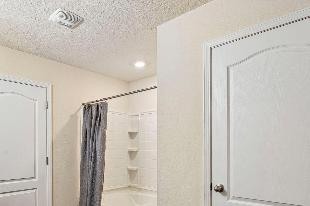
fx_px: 207
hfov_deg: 73.1
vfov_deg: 51.4
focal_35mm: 24
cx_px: 126
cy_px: 148
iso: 100
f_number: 10
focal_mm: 14
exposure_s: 1/4
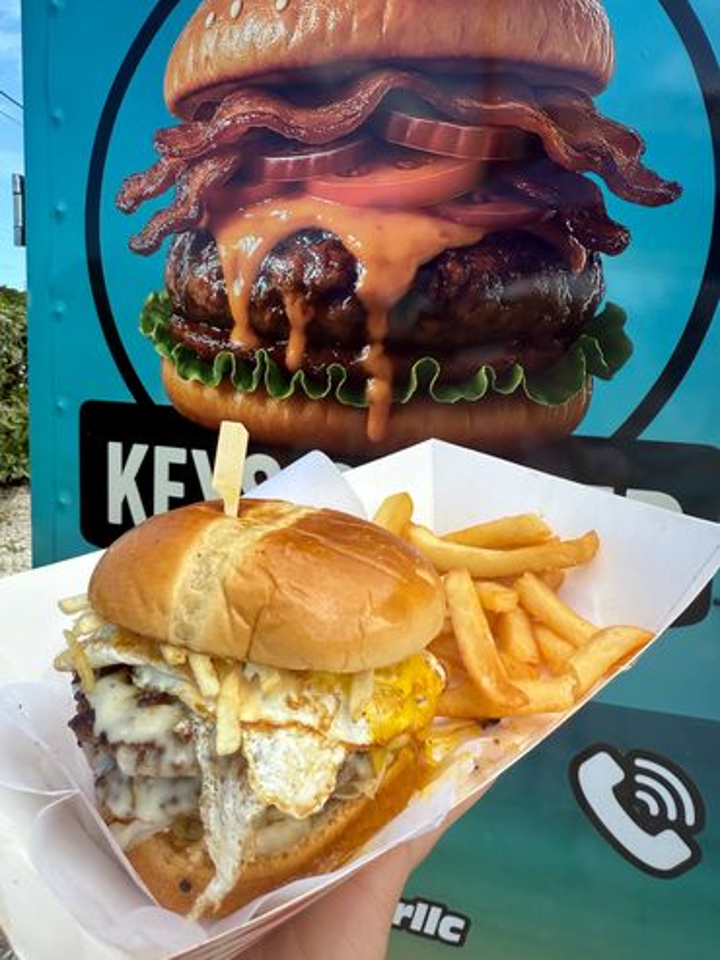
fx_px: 665
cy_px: 480
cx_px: 360
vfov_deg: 71.6
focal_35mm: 24
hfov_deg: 56.8
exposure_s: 1/975
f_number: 2.2
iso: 40
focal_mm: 2.22
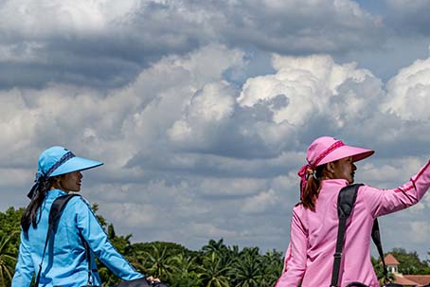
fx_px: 1768
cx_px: 311
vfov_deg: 9.3
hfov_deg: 13.8
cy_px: 241
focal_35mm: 148
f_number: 10
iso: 64
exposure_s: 1/200
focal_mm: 70
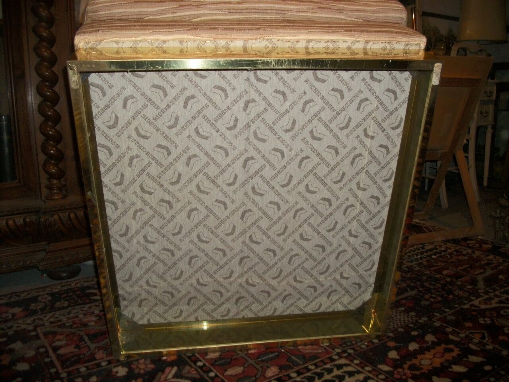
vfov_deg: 44.2
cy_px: 191
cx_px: 254
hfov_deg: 56.8
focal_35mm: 32
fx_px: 471
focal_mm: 5.7
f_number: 2.9
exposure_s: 1/30
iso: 160
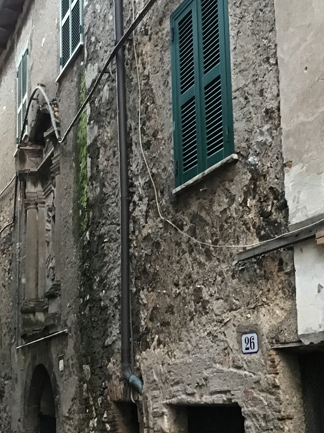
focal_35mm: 57
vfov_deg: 33.7
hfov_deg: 25.7
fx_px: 711
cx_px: 155
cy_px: 251
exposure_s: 1/33
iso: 200
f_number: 2.4
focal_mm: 3.3
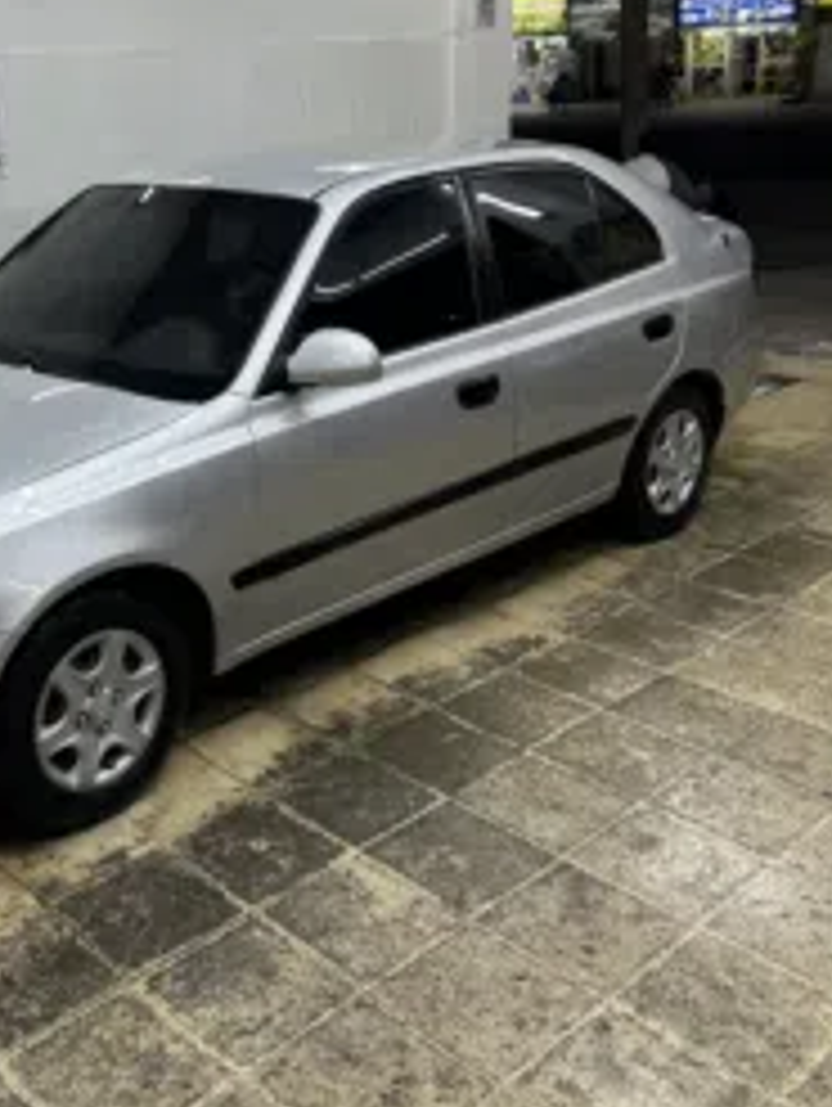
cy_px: 369
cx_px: 162
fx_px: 1248
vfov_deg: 47.1
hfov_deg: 35.6
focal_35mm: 39
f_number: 1.78
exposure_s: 1/100
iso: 64
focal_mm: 6.86
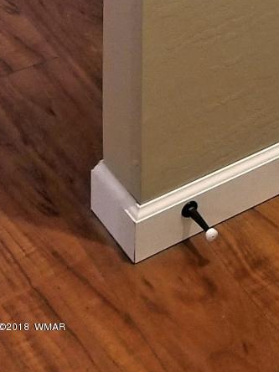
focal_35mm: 117
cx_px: 622
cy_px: -458
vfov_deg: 13.4
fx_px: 1257
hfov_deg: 11.1
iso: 200
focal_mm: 4.25
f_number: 1.7
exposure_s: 1/24
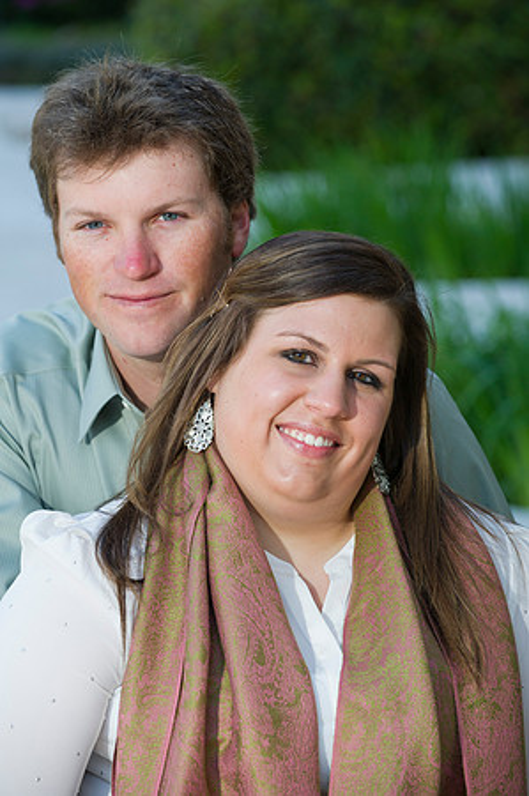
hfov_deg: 9.8
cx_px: 264
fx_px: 3093
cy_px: 398
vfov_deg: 14.7
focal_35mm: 140
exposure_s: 1/100
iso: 400
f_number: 5
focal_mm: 140
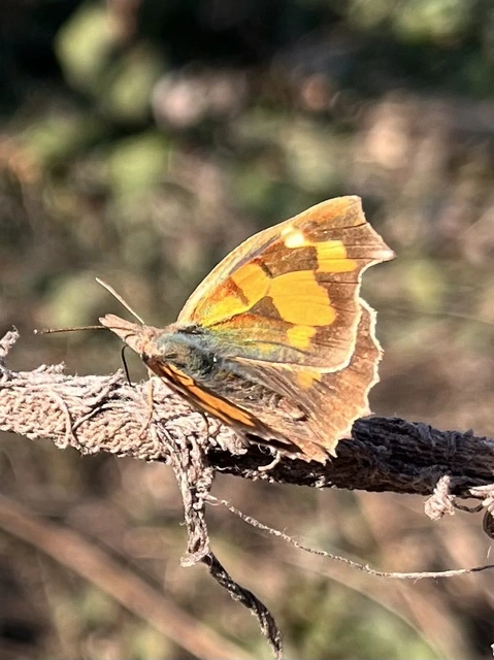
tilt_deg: -30.8
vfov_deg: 67.3
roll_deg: -4.4
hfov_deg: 53.0
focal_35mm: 26
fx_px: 495
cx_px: 247
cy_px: 330
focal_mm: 5.1
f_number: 1.6
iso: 50
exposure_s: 1/951
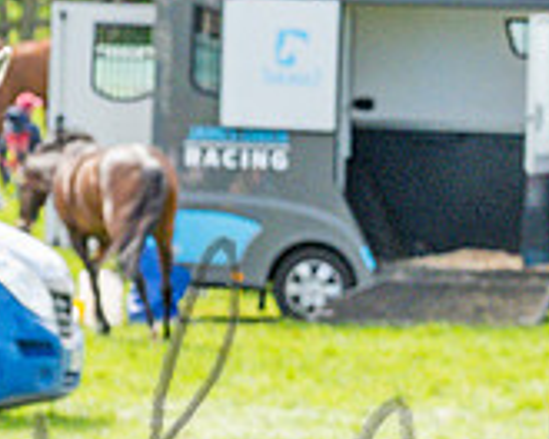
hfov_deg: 3.2
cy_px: 396
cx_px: 1005
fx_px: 9668
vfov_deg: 2.6
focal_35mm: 595
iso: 800
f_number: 5
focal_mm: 92
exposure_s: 1/1600
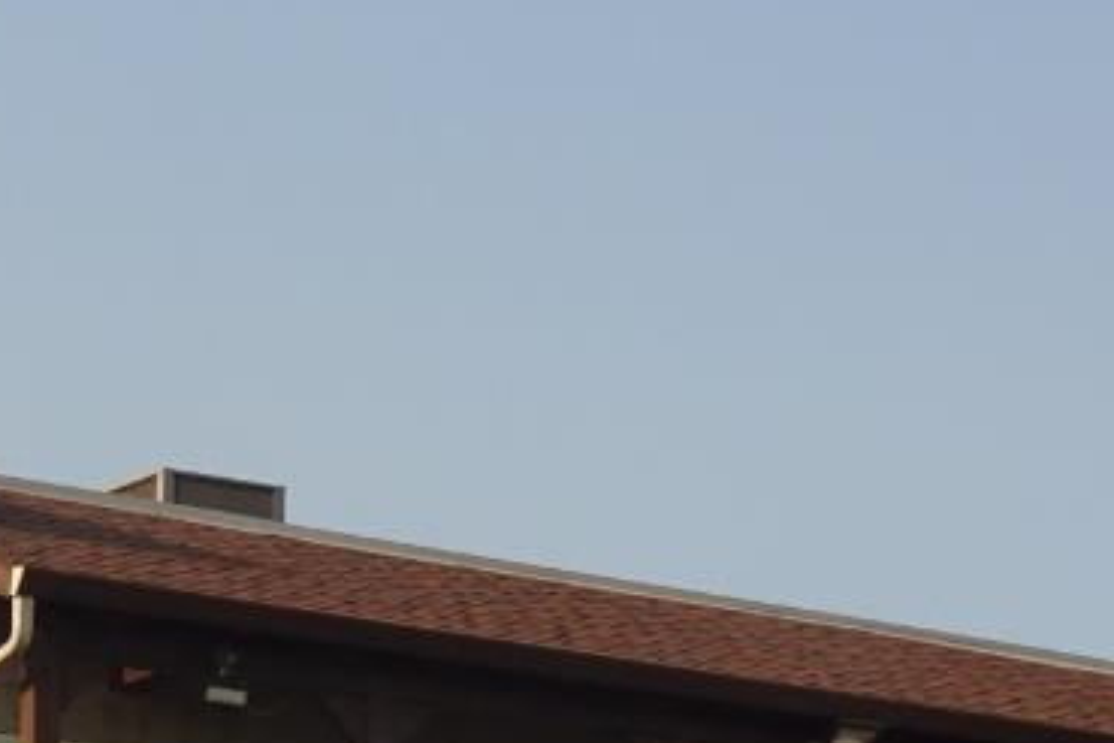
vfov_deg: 9.2
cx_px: 386
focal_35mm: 148
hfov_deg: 13.9
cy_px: 844
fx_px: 4579
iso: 80
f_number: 4.5
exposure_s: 1/400
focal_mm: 5.98
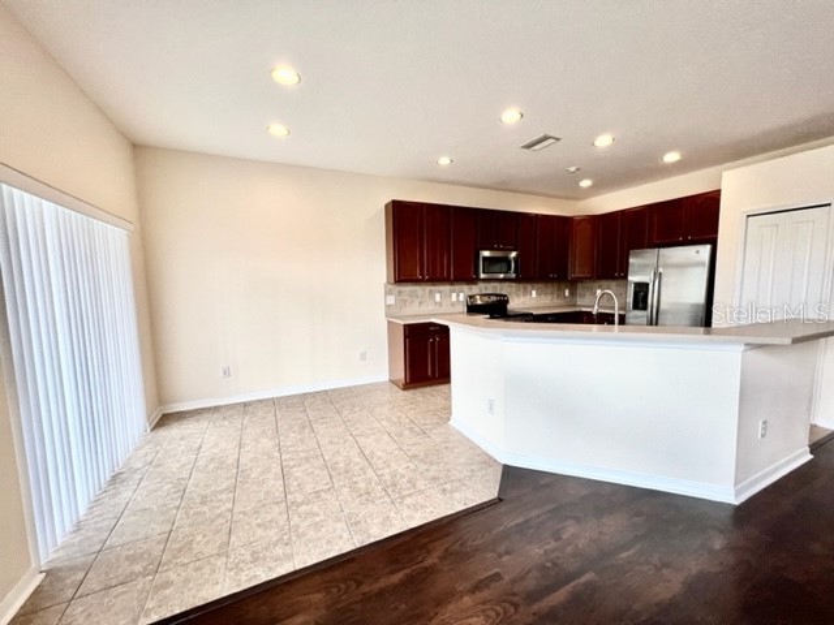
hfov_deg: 106.2
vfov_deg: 89.9
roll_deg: +1.0
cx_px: 417
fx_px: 313
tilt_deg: -6.0
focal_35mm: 13
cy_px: 312
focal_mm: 1.57
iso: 80
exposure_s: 1/120
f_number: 1.8
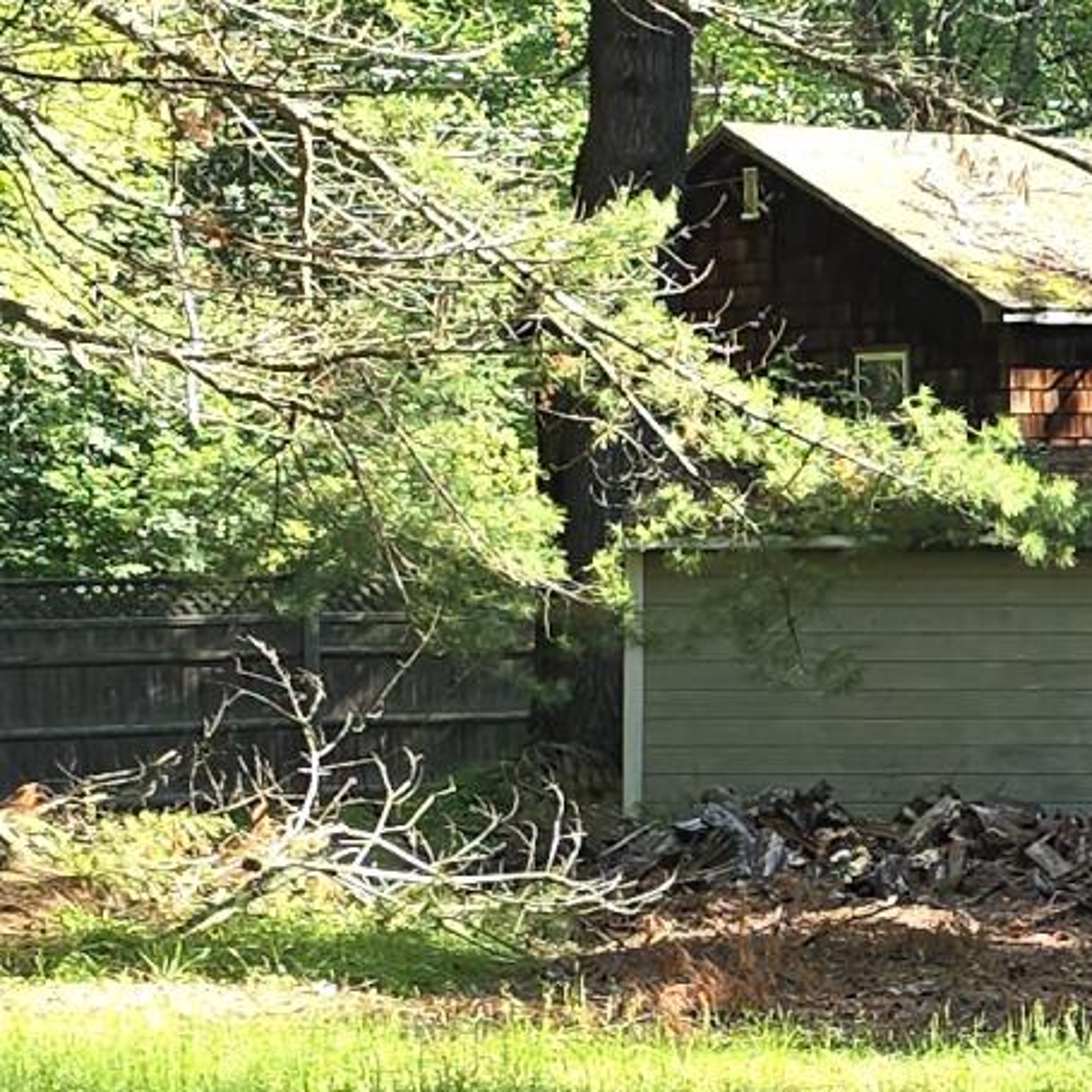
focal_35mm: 134
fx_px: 4783
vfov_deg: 13.0
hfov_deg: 12.5
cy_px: 660
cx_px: 1565
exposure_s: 1/60.2
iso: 12
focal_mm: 6.3
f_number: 1.7
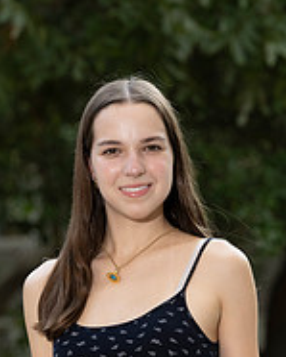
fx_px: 4810
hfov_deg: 3.4
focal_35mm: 455
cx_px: 144
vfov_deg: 4.2
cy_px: 324
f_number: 8
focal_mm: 200
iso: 1250
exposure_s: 1/200
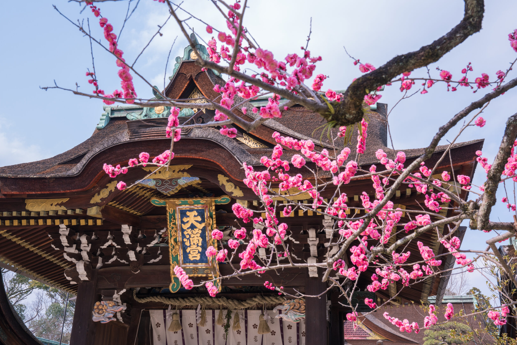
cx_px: 264
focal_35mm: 44
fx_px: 632
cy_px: 173
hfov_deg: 44.5
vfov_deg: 30.5
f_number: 10
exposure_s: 1/160
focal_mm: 43
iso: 250
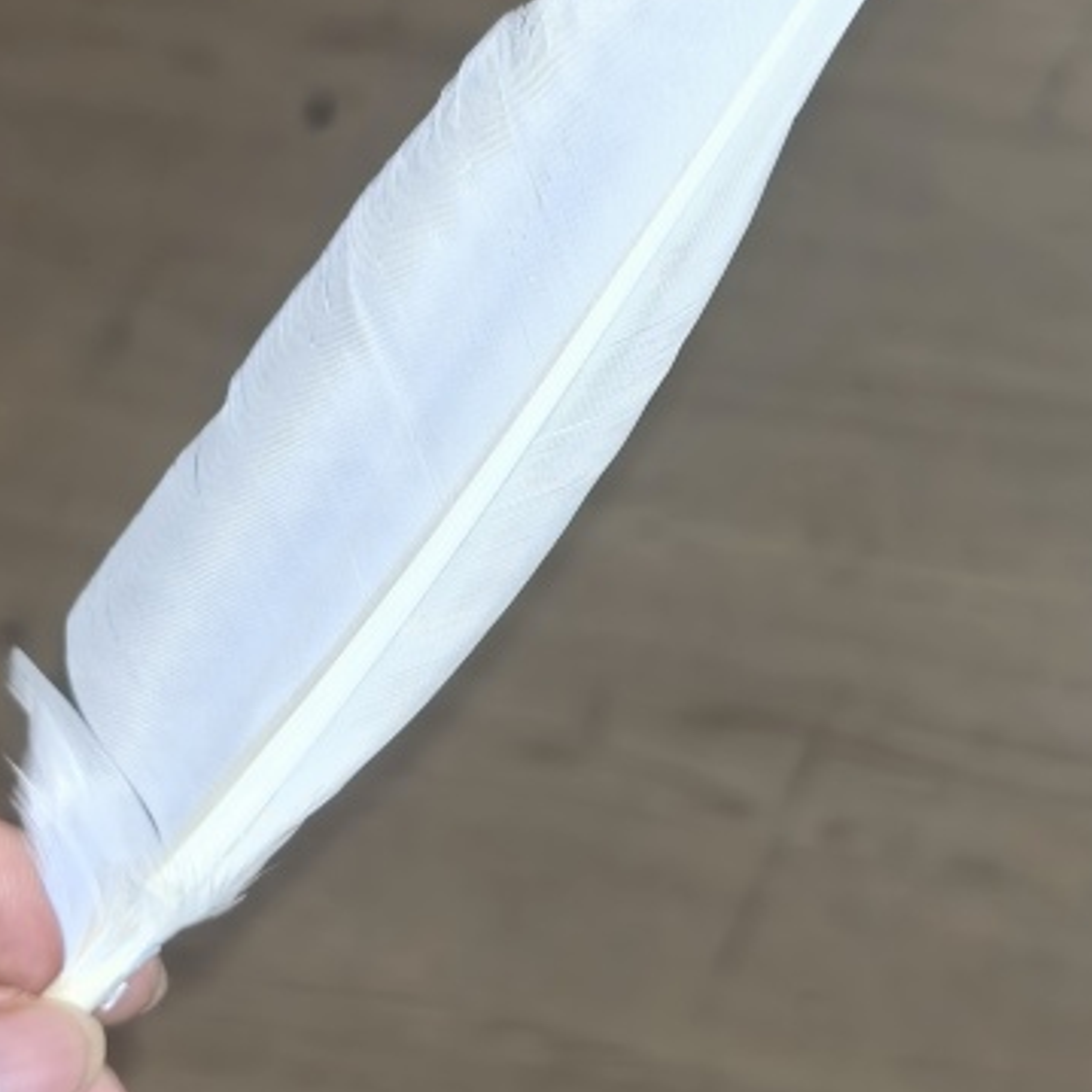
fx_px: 2534
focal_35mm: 71
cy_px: 409
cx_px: 554
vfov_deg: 24.3
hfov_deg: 24.3
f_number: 1.4
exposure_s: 1/100
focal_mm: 6.98
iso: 200
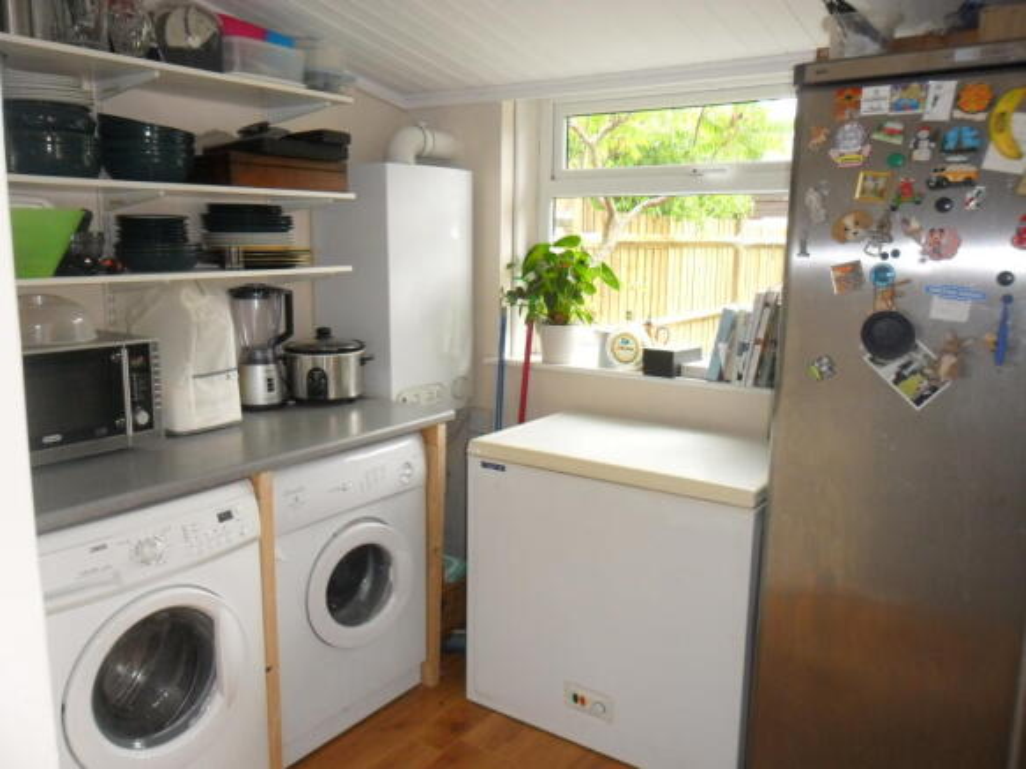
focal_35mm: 27
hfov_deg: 65.3
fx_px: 800
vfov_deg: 51.3
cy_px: 384
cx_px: 513
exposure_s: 1/45
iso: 200
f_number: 3.5
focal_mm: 4.9
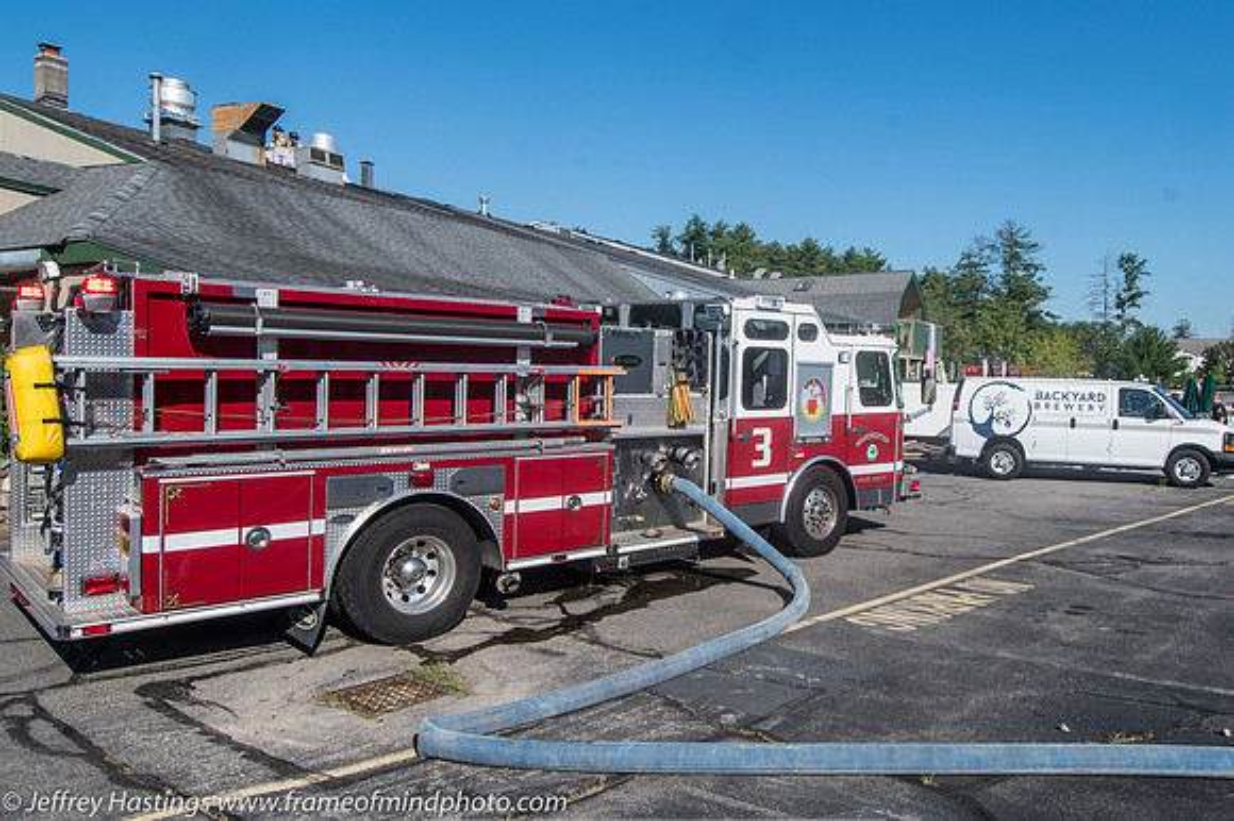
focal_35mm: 48
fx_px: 1644
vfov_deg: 28.1
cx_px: 731
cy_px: 388
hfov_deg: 41.0
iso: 250
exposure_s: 1/400
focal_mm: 24
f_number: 14
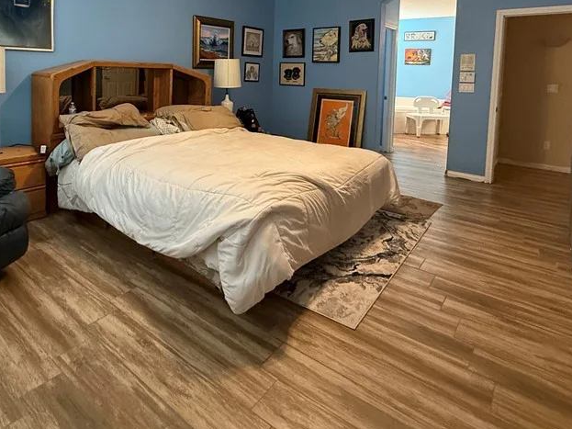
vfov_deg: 55.4
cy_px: 96
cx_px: 229
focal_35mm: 23
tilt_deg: -3.6
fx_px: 380
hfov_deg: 73.1
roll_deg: -1.5
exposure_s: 1/60
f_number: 2.2
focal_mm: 2.22
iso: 500
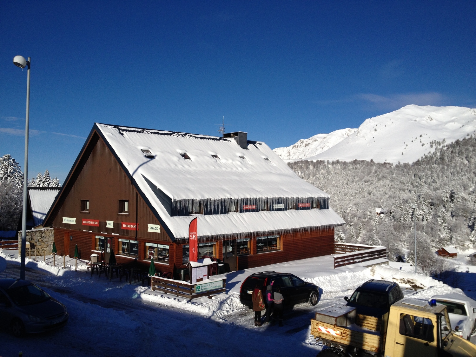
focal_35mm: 35
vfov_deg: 40.7
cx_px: 238
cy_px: 178
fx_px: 481
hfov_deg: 52.6
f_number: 2.4
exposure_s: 1/3690
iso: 50
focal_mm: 4.28
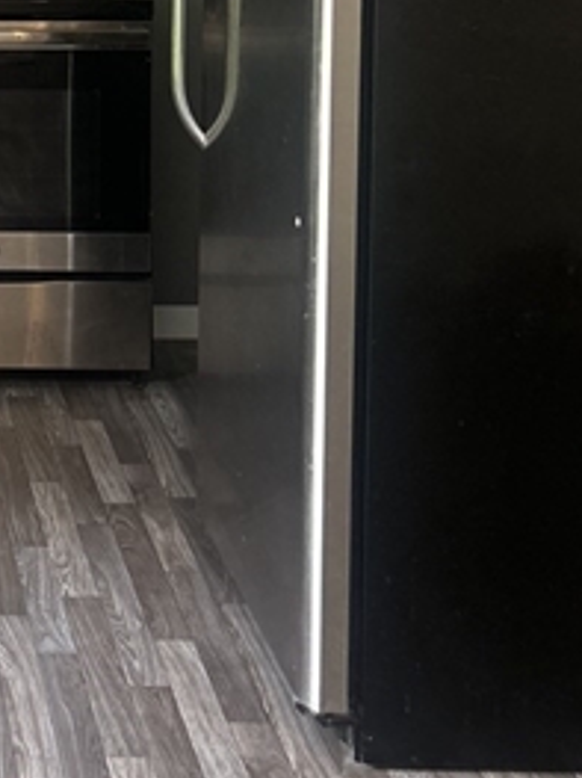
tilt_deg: -3.5
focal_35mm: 76
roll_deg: +1.4
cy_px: -95
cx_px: -230
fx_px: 1705
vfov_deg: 23.9
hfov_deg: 17.8
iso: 80
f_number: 1.5
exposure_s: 1/60
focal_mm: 5.7
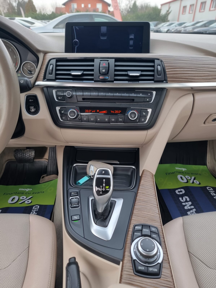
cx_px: 108
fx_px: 200
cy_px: 144
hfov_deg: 56.7
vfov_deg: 71.6
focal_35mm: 24
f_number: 1.8
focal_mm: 6.7
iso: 50
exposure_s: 1/100
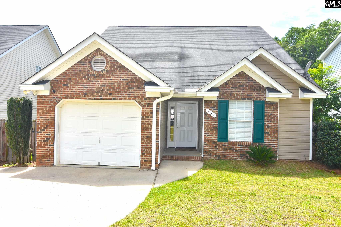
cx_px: 170
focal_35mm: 24
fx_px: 227
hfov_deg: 73.7
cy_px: 114
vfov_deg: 53.1
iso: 220
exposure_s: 1/500
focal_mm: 16
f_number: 8
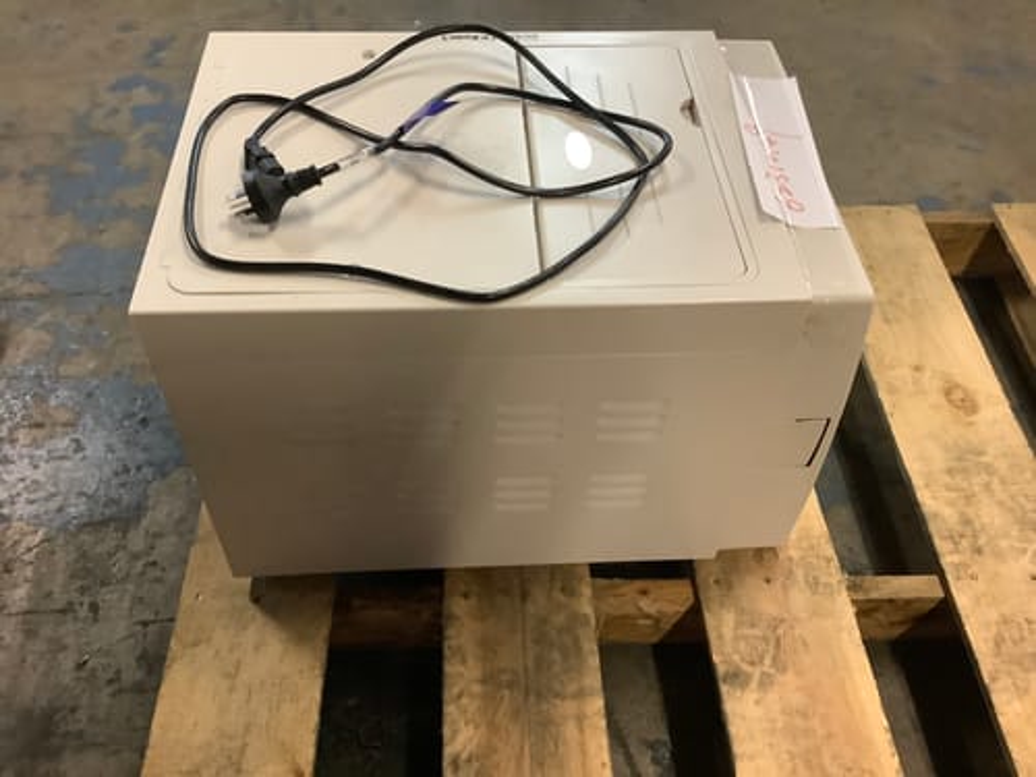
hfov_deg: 58.4
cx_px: 518
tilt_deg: -49.1
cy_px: 388
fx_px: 928
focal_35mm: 31
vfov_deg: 45.4
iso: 320
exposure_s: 1/33
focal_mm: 3.3
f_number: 2.4
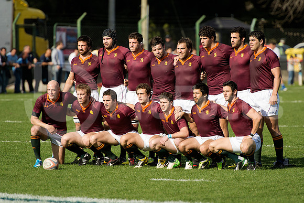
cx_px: 152
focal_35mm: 270
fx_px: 2280
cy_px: 102
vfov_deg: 5.1
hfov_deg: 7.6
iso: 500
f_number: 4
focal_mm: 270
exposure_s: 1/1600
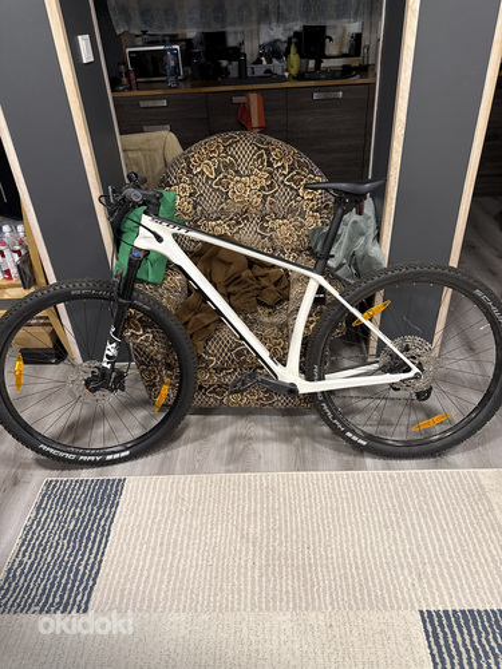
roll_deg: +3.0
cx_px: 251
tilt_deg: -34.4
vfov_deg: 71.6
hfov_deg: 56.8
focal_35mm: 24
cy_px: 334
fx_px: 464
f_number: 1.78
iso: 250
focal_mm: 6.76
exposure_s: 1/59
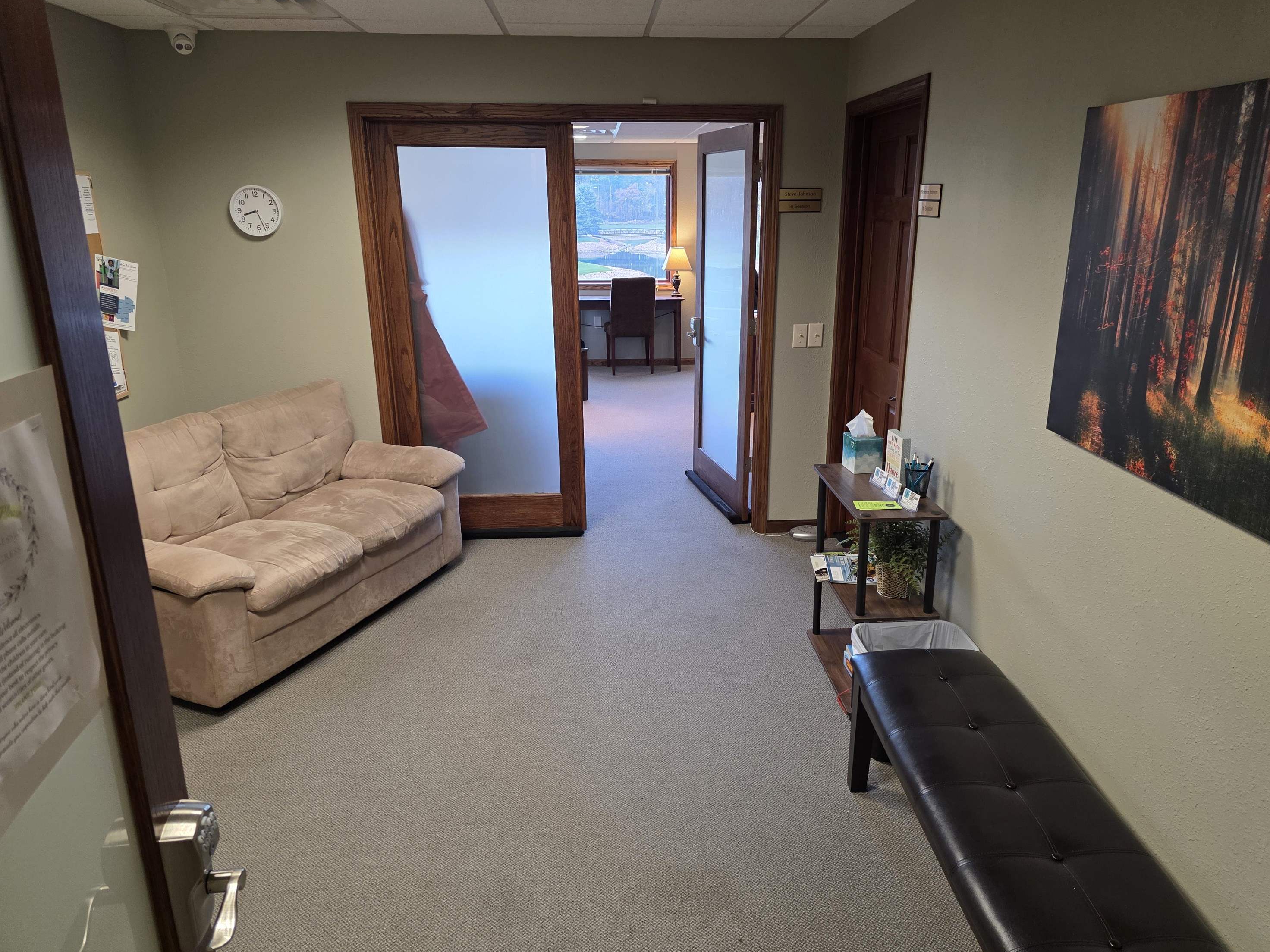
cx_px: 656
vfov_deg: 56.8
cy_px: 485
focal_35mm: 24
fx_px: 881
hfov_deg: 71.6
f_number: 1.7
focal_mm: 6.3
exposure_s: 1/120
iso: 320
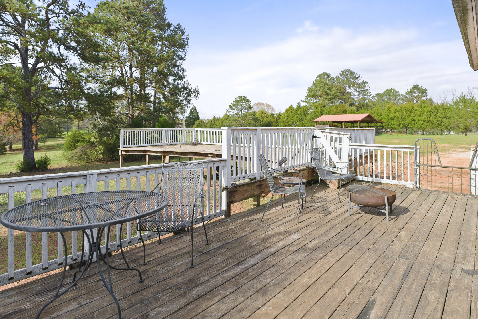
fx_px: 266
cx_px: 246
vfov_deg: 61.8
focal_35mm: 20
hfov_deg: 83.9
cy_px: 141
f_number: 2.8
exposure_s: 1/3200
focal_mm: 14
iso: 640
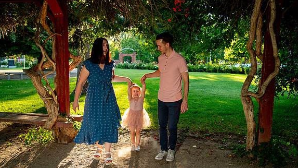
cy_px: 91
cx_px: 149
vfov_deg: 34.6
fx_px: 269
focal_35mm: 34
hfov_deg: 58.0
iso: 640
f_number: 4.5
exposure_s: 1/160
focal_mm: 31
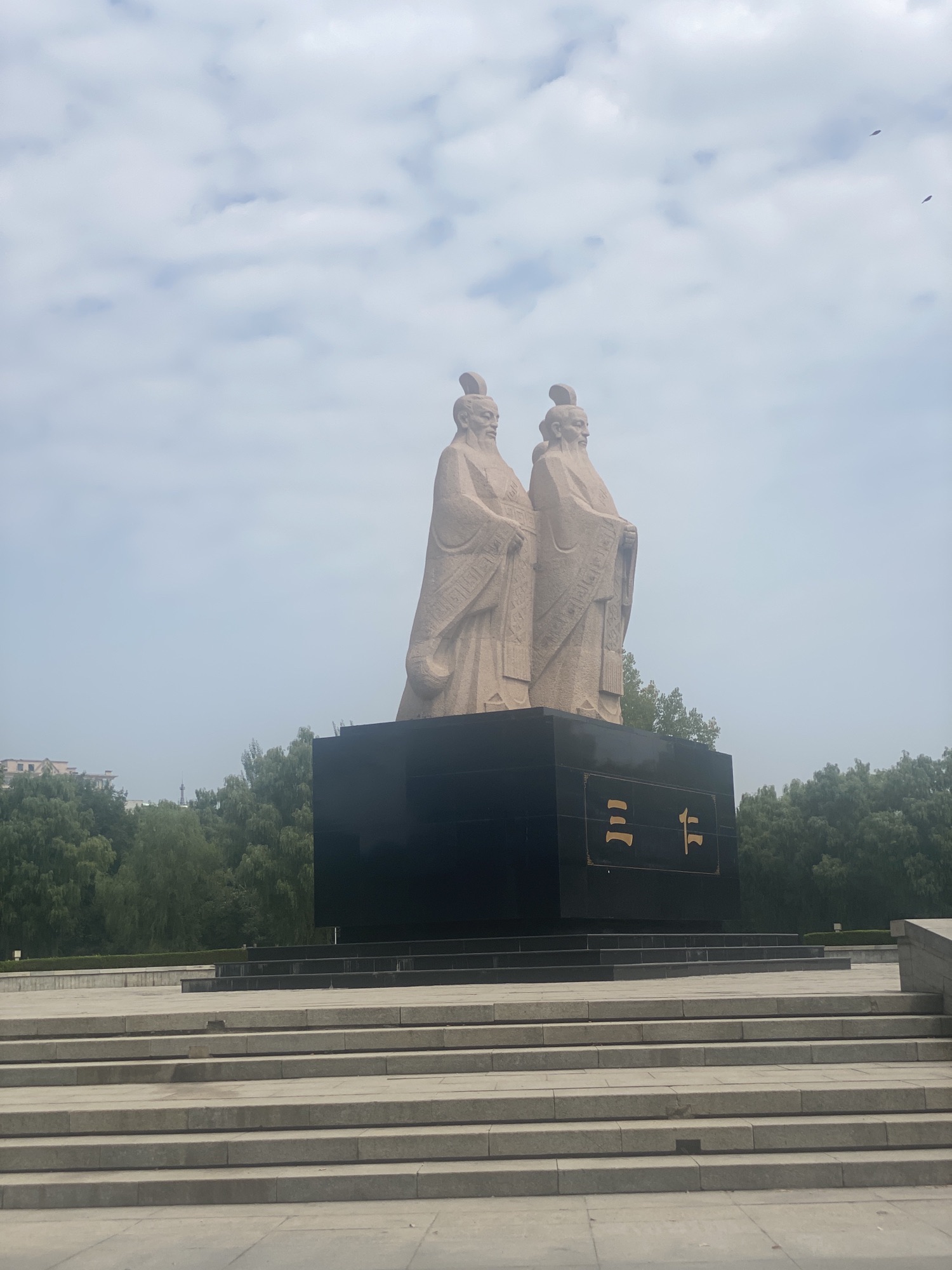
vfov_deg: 36.8
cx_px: 476
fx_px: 1907
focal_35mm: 52
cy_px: 635
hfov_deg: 28.0
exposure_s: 1/1776
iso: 20
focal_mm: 6
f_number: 2
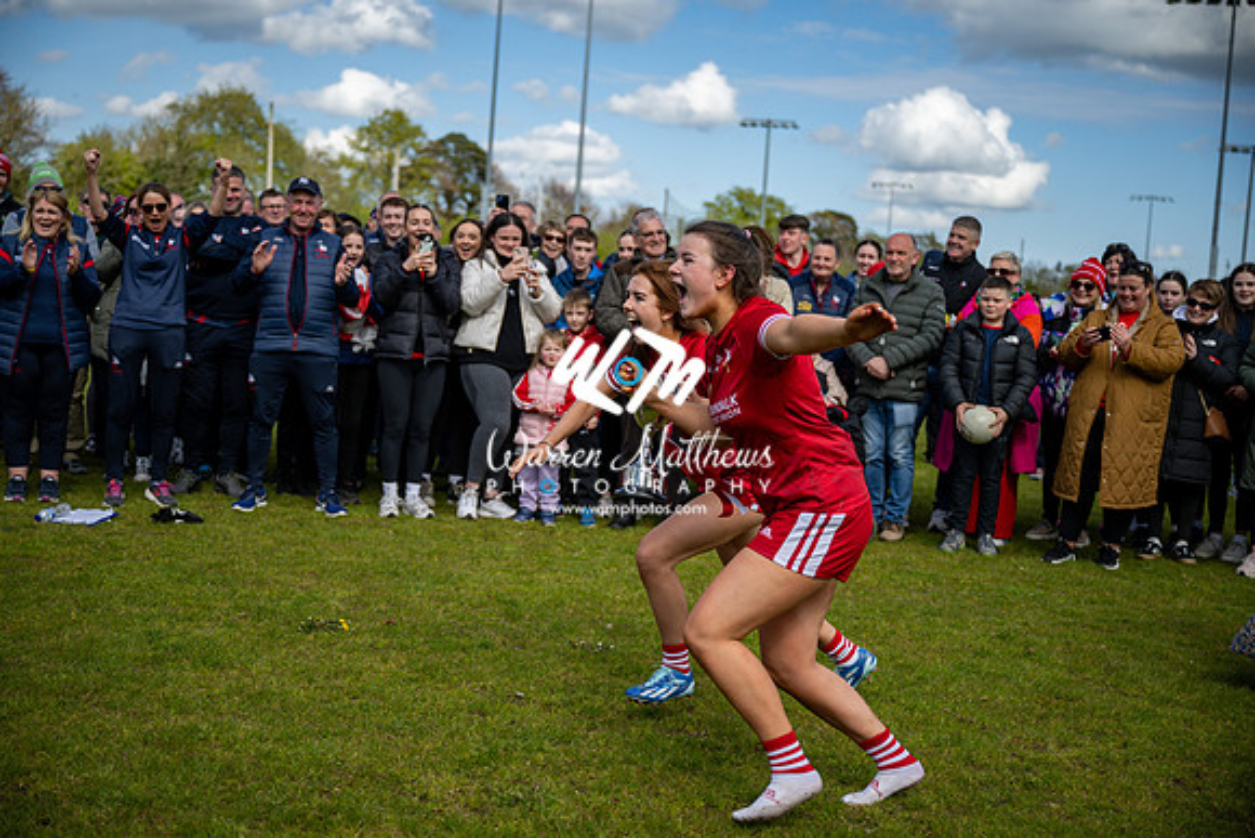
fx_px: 1639
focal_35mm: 47
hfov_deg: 41.9
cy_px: 419
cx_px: 628
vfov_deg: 28.7
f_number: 2.8
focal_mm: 47
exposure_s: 1/1600
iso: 100
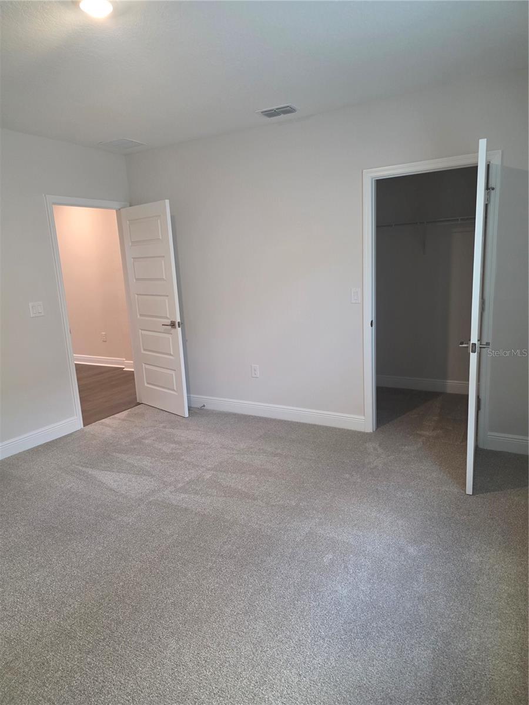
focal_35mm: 23
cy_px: 352
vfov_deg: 73.9
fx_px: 469
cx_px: 264
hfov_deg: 58.9
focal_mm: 6.3
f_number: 1.7
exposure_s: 1/120
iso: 500
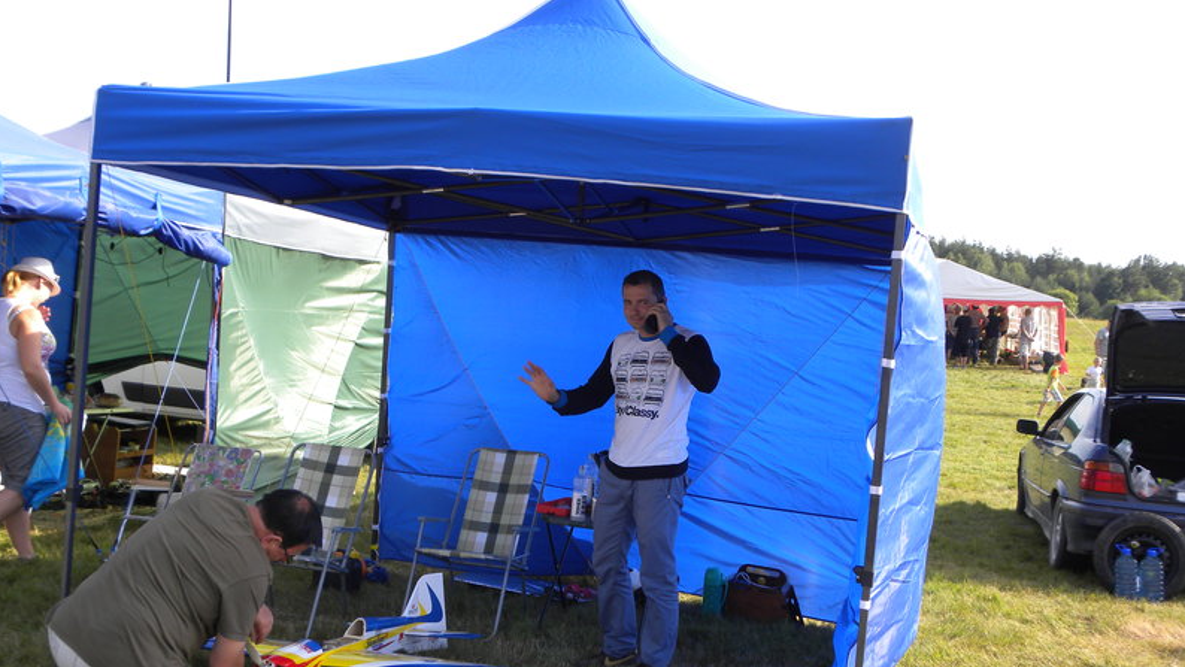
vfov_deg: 26.5
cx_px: 594
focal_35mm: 45
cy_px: 376
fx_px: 1414
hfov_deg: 45.5
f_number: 4.5
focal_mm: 7.3
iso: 64
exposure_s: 1/155
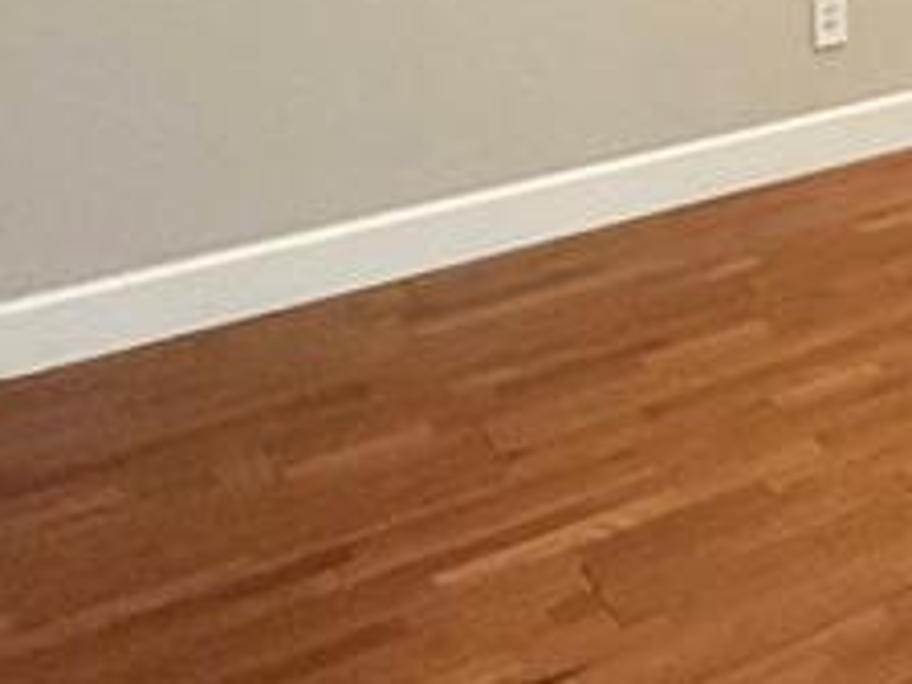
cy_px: -419
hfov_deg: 21.7
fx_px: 1686
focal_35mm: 64
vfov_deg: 19.2
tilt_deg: -0.2
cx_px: 1563
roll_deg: -0.1
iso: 250
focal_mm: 2.22
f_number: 2.2
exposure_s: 1/60
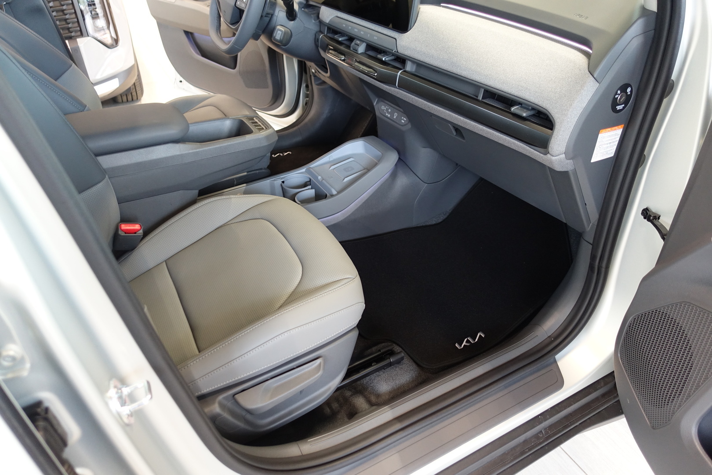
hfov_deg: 73.7
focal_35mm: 24
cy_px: 238
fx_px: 475
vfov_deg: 53.1
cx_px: 356
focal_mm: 8.8
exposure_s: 1/30
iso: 500
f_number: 1.8
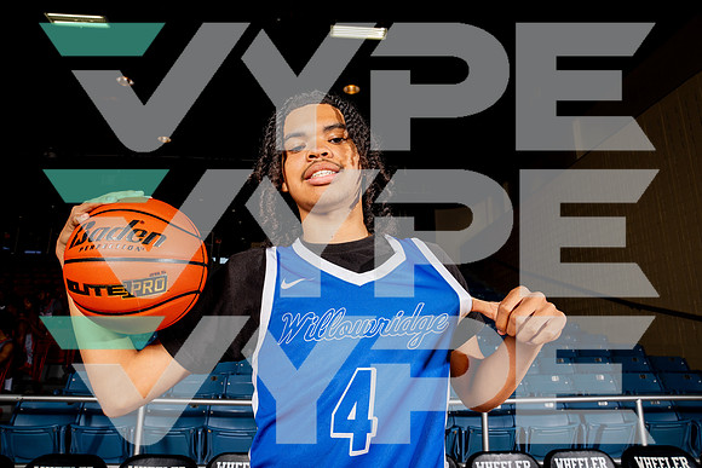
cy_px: 234
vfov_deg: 53.2
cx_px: 351
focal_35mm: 24
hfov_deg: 73.7
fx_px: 468
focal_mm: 24
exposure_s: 1/125
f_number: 7.1
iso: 160
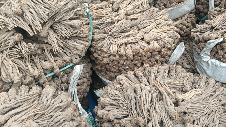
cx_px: 115
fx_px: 180
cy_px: 66
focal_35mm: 30
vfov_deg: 39.0
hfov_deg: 64.3
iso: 50
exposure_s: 1/123
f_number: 1.8
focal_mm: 3.98
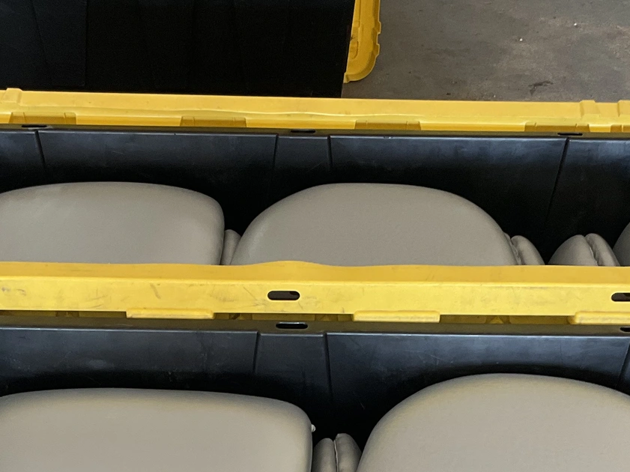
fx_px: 1255
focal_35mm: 69
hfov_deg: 28.2
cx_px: 306
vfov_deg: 20.5
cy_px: 490
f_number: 1.8
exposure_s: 1/60
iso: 50
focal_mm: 3
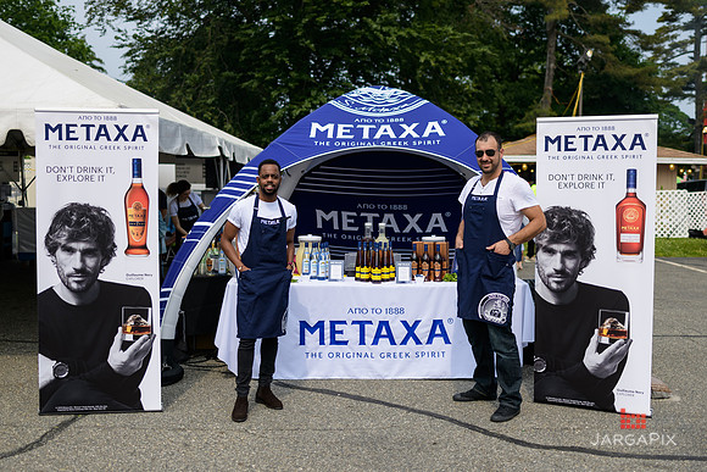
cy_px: 241
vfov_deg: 32.5
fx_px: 809
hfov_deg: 47.2
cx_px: 354
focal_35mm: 41
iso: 100
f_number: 2
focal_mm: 35
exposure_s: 1/5000
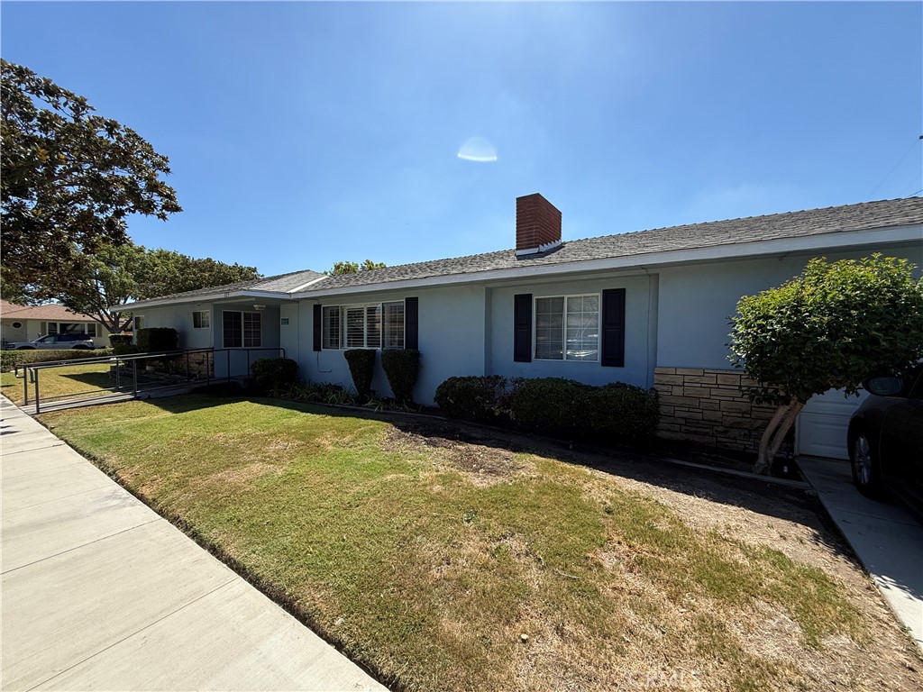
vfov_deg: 85.7
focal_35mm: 14
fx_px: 373
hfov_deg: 102.1
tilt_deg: -1.1
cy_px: 346
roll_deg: -0.7
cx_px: 462
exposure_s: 1/1339
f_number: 2.2
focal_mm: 2.22
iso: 50
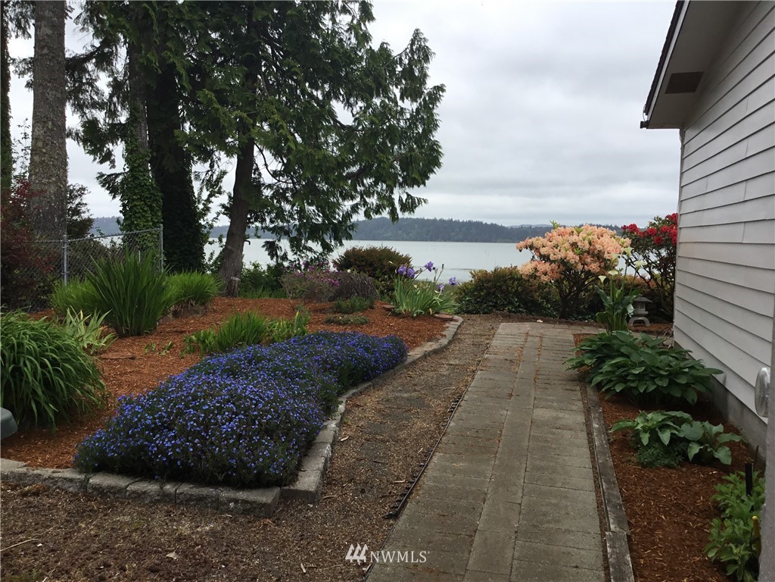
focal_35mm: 31
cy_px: 291
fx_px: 694
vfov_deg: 45.4
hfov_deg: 58.4
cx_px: 388
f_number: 2.4
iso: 25
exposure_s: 1/721
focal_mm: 3.3
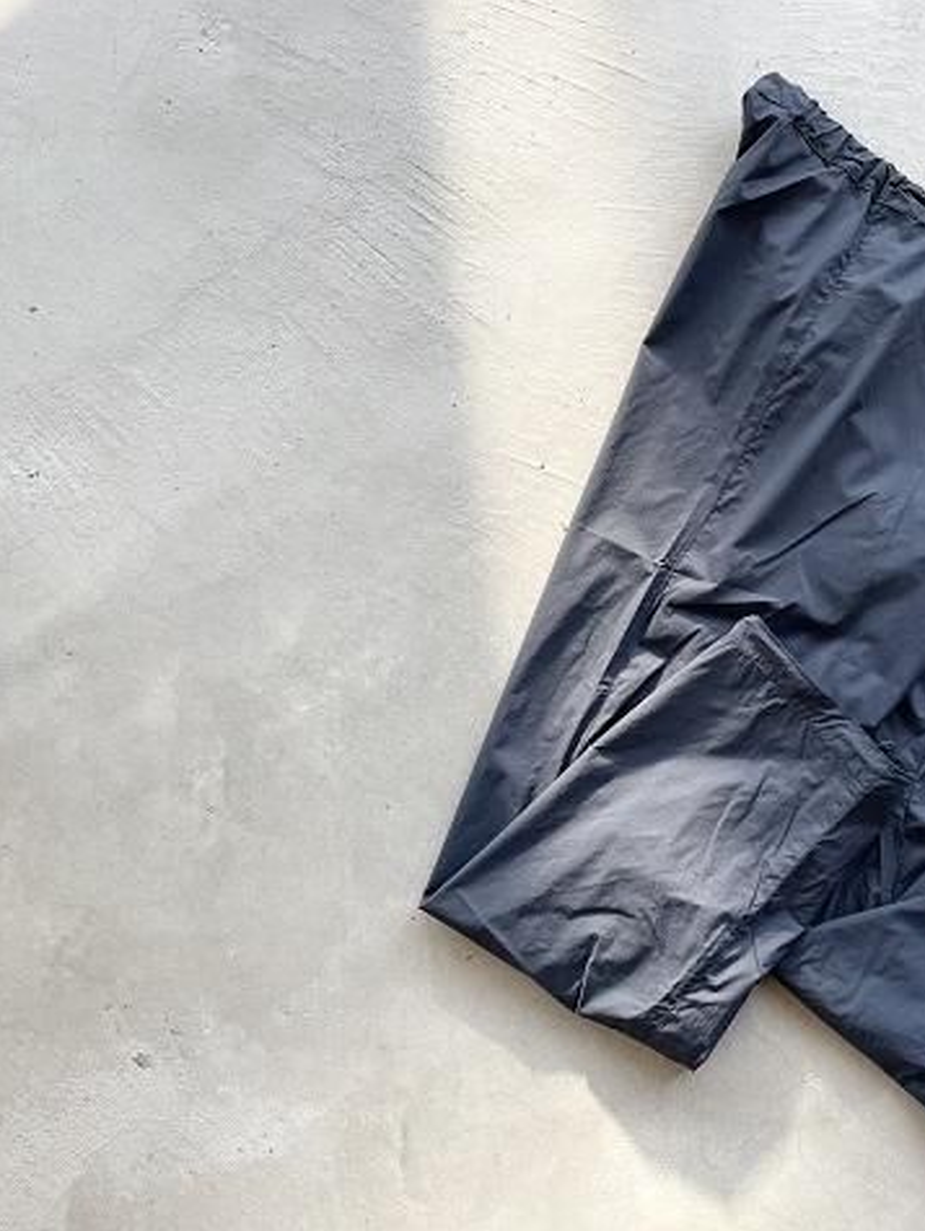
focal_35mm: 35
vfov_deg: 52.6
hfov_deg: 39.4
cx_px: 718
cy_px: 614
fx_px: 1245
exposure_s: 1/232
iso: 32
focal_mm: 4.2
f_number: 1.6
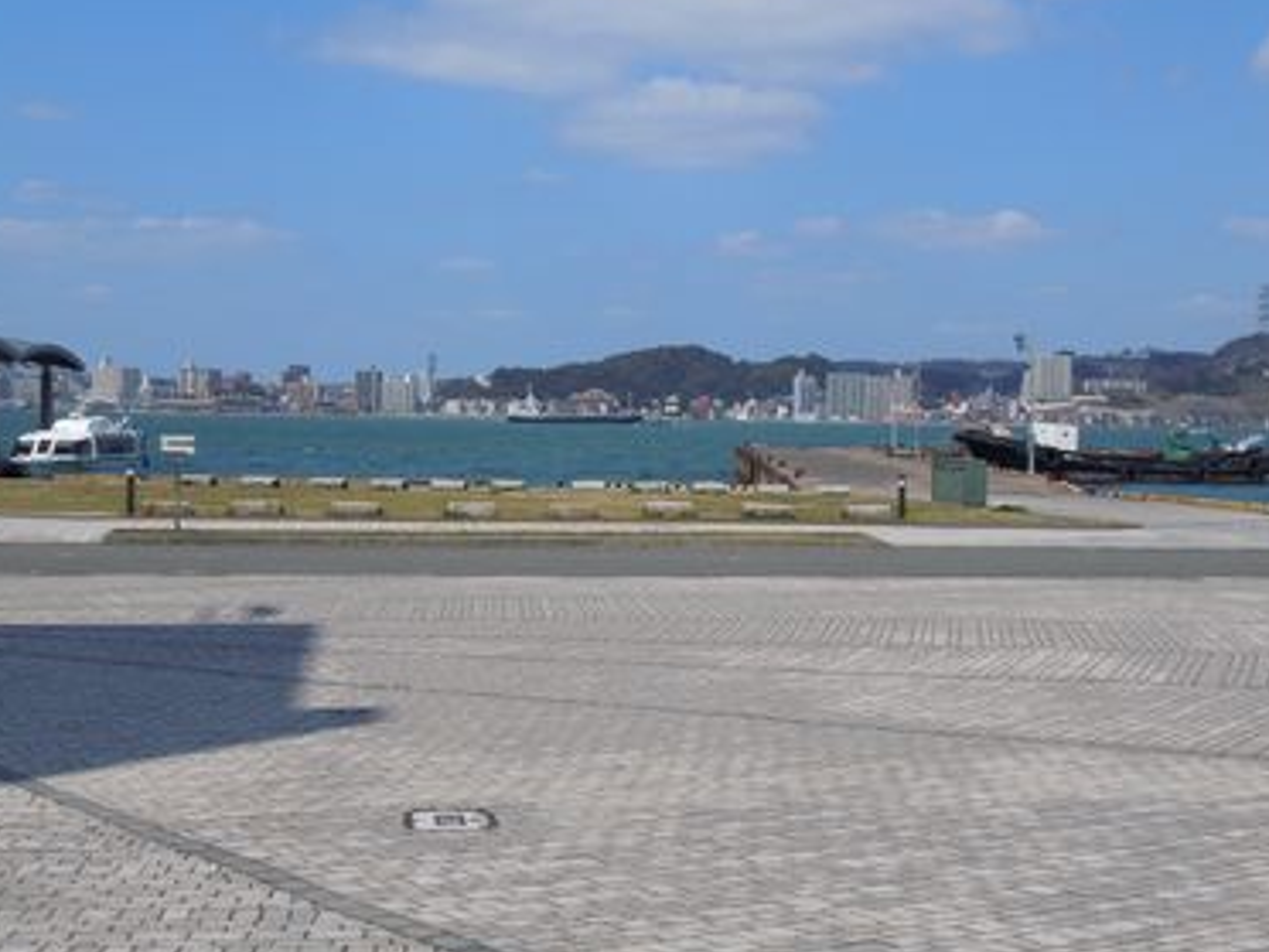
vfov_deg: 25.2
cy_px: 467
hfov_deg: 33.2
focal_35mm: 58
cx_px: 658
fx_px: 2126
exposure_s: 1/250
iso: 100
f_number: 9.8
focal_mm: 9.6
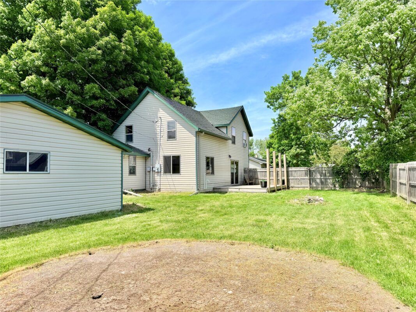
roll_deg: +0.7
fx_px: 288
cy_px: 156
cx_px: 208
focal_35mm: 24
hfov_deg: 71.6
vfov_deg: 56.8
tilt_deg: +3.5
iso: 80
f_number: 1.78
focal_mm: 6.76
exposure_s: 1/3953
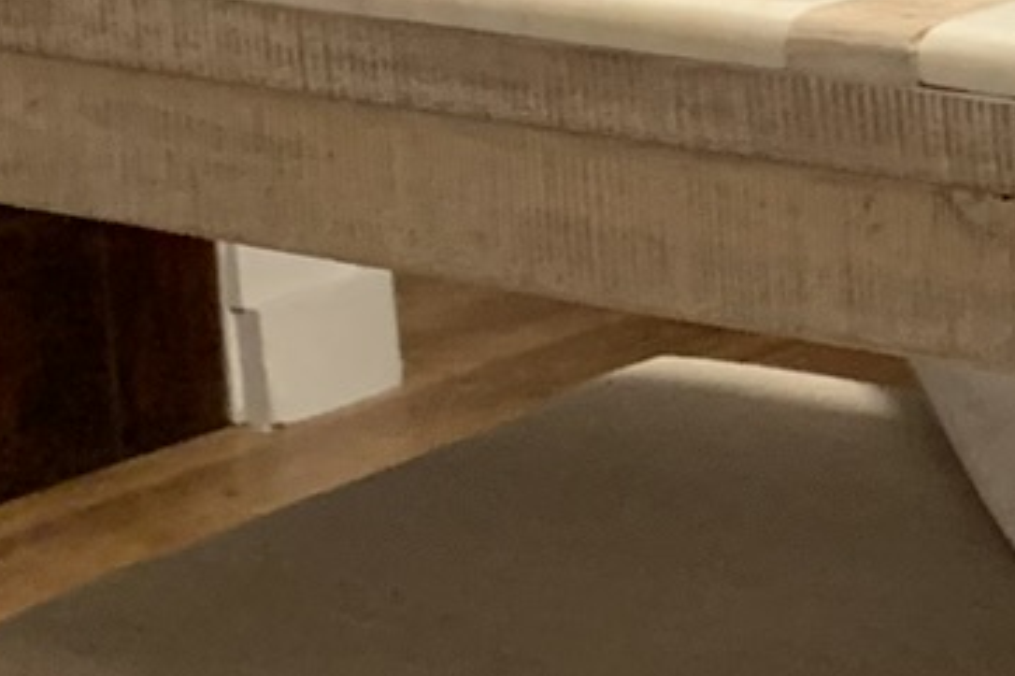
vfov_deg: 8.6
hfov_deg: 11.7
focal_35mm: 153
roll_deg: +1.0
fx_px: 4312
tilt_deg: -6.5
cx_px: 2201
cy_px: -561
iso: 250
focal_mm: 4.25
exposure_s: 1/60
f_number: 1.8
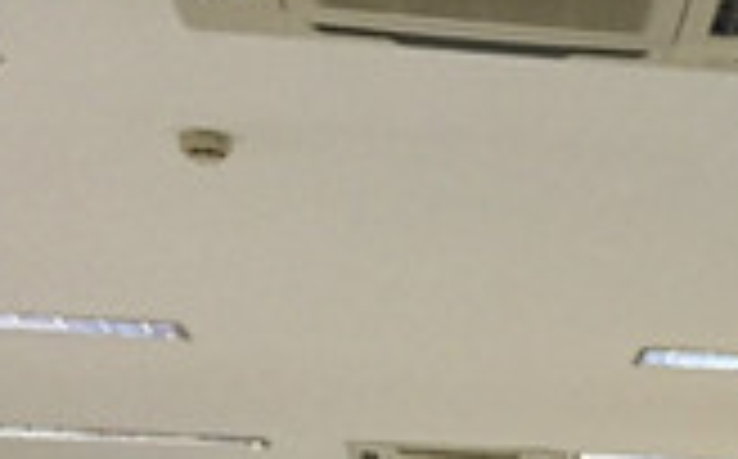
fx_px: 1888
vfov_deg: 12.7
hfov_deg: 20.8
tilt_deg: -4.0
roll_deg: -0.5
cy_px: 817
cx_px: 850
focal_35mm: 94
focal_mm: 4.15
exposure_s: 1/33
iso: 250
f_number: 2.2
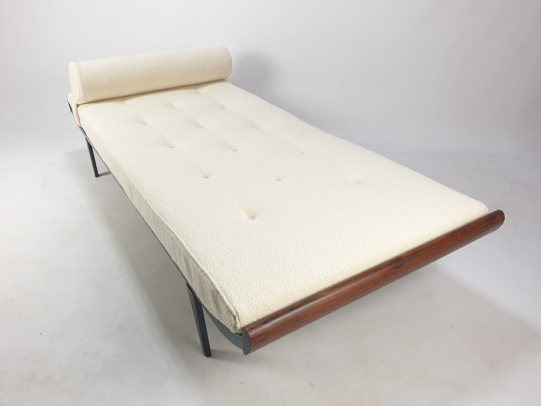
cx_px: 270
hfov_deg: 67.3
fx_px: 406
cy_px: 203
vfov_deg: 53.1
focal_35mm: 26
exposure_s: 1/50
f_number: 2.4
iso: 50
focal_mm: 4.3
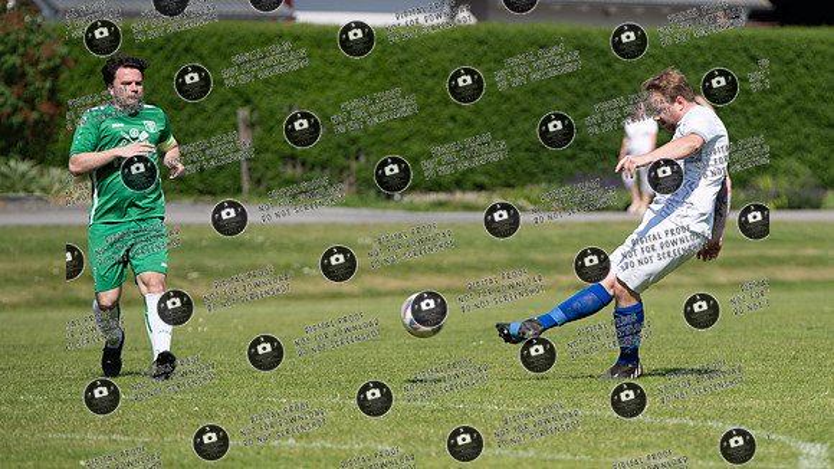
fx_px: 6915
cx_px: 596
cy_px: 201
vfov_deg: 3.9
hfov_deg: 6.9
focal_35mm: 313
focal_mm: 200
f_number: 3.5
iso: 100
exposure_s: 1/1600
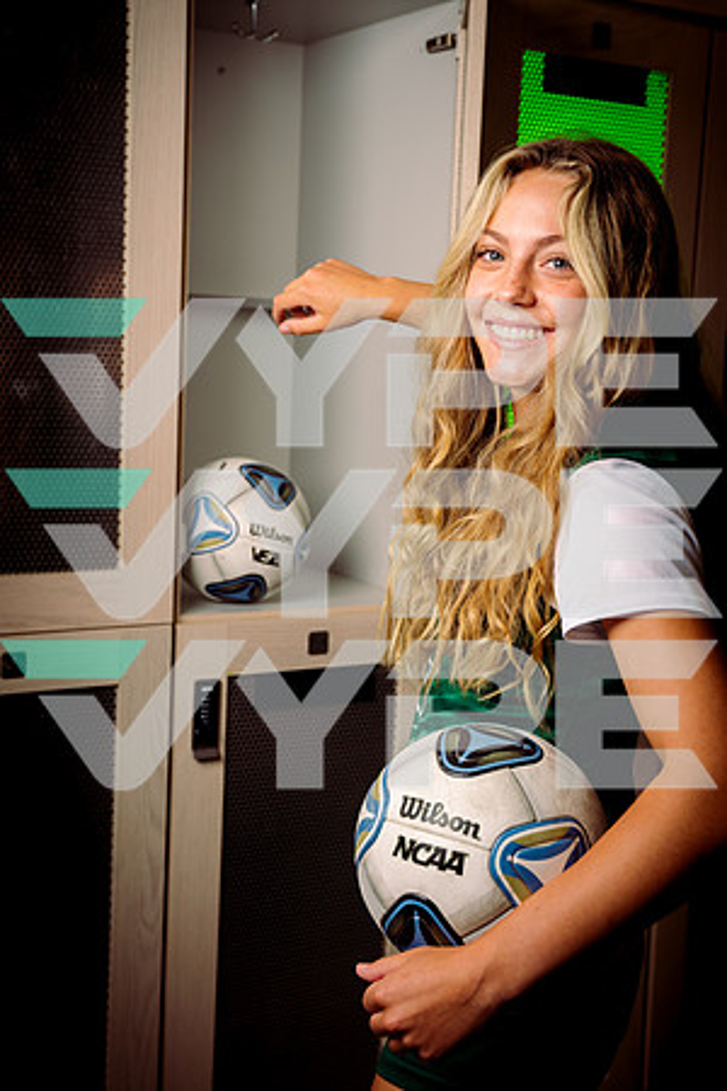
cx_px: 364
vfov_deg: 38.9
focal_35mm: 51
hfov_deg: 26.5
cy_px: 546
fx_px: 1545
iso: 125
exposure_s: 1/250
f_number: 5.6
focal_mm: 51
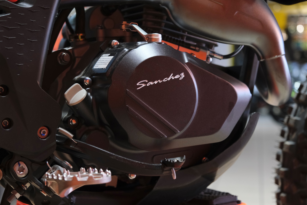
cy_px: 102
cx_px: 154
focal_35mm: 62
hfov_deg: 32.4
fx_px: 529
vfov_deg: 21.9
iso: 2000
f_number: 4
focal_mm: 41.1
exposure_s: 1/100
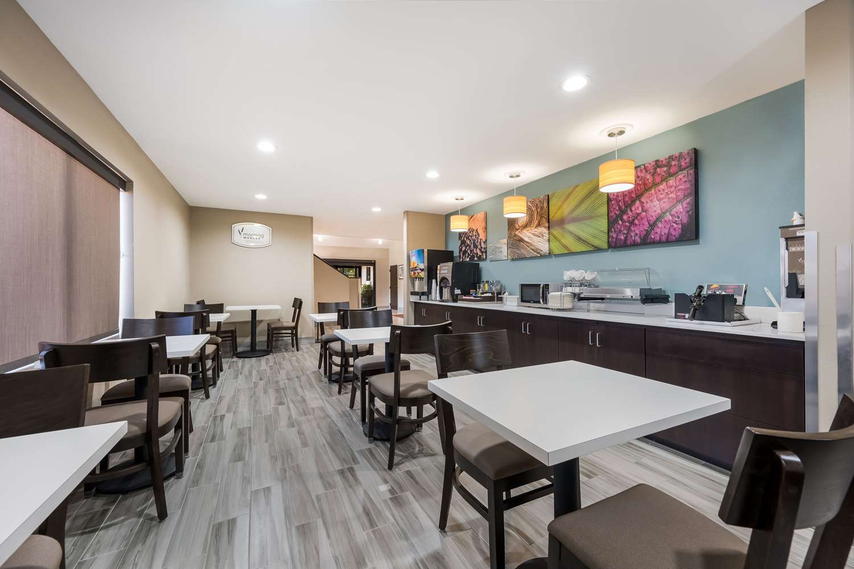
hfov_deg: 104.3
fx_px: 332
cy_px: 284
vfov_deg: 81.2
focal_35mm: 14
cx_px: 427
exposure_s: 1
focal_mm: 14
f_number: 8
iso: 200
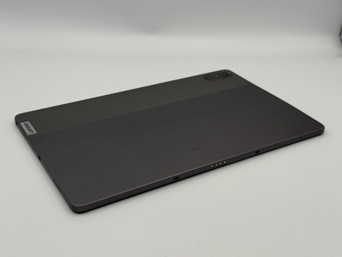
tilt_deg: -28.6
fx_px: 474
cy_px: 128
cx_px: 171
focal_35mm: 48
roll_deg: -0.7
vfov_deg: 30.3
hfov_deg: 39.7
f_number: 1.78
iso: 64
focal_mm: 6.76
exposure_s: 1/885
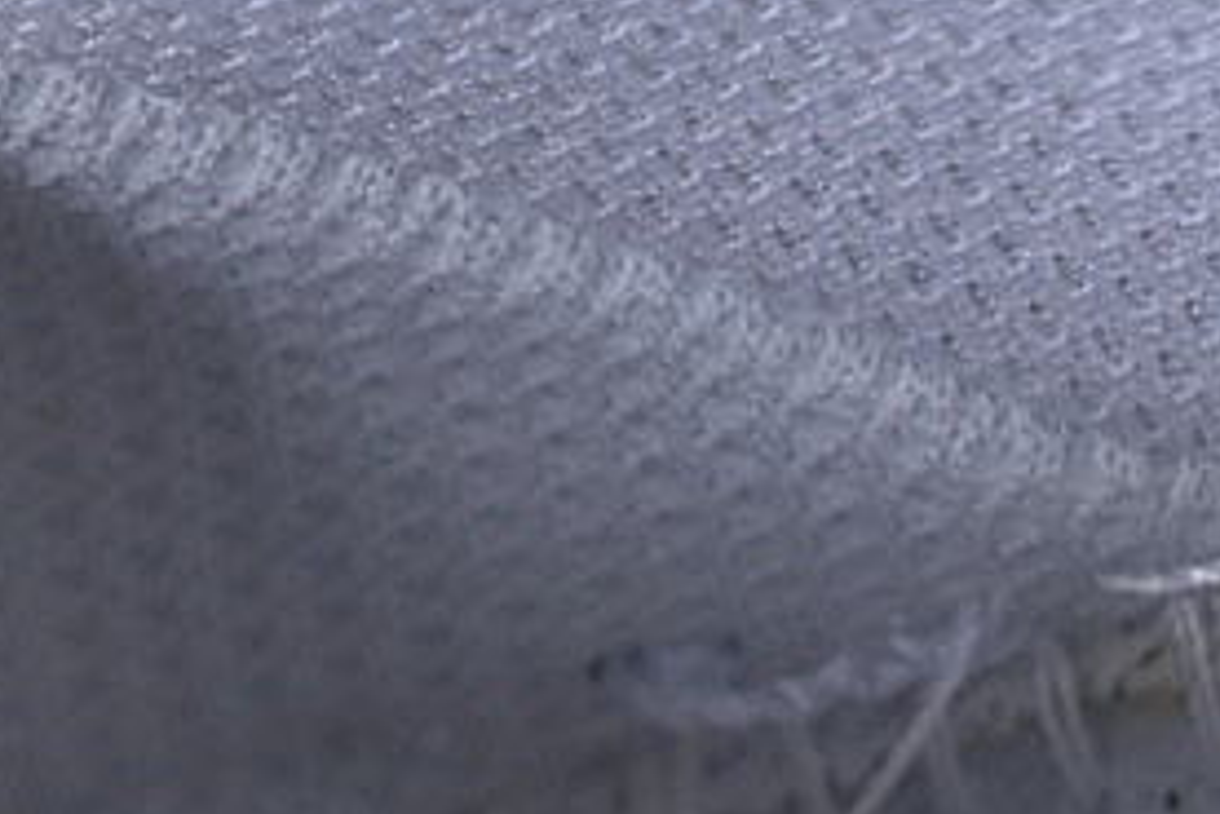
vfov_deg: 4.7
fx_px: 9963
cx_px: -614
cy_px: 752
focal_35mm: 294
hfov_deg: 6.9
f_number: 7.1
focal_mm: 50
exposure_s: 1/80
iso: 160
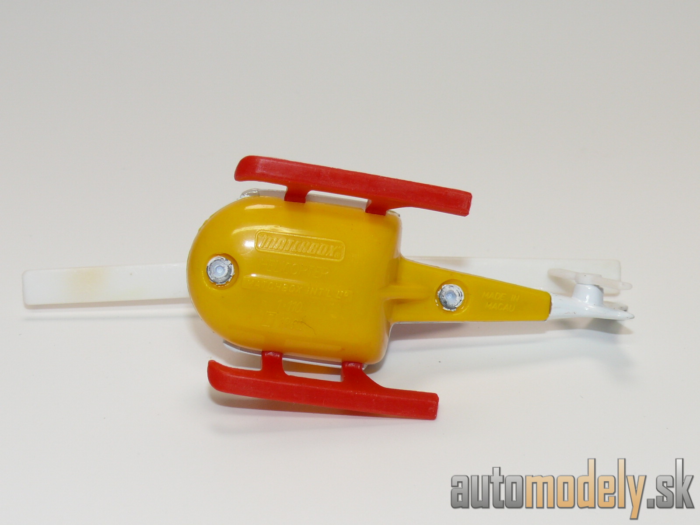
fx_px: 1496
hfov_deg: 26.3
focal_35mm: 74
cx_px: 350
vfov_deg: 19.9
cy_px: 262
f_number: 4
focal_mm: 11.2
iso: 100
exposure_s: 1/30
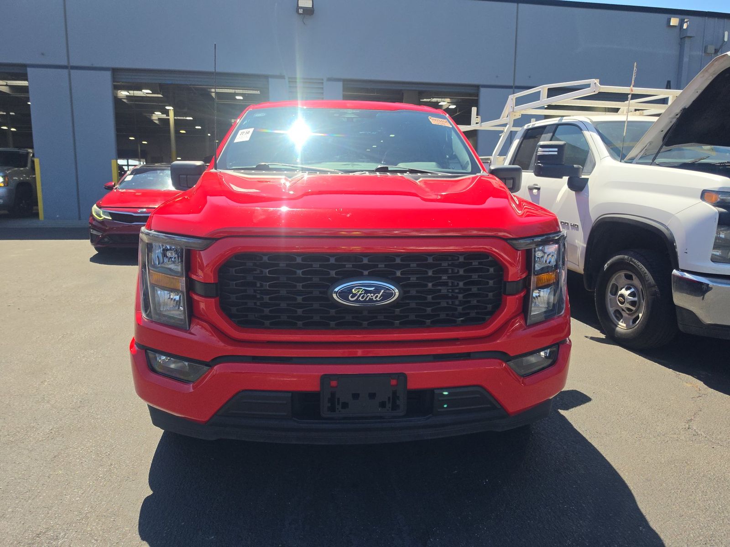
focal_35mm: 23
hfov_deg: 73.9
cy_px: 274
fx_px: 485
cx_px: 365
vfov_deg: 58.9
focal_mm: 6.5
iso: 63
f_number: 1.4
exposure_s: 1/5015
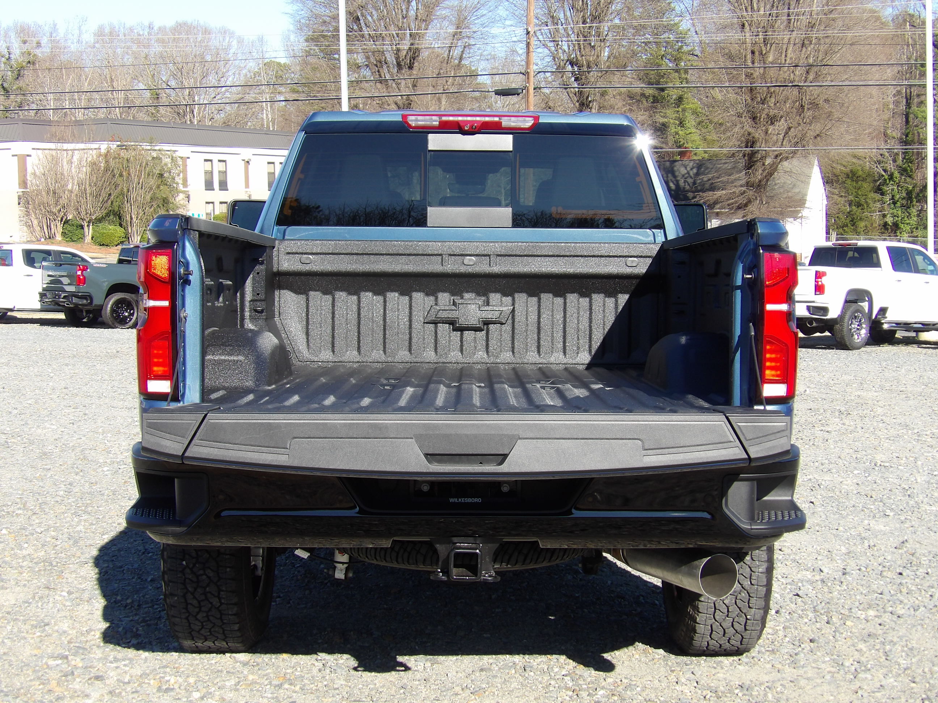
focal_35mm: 53
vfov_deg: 27.5
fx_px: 1436
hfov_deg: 36.2
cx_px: 469
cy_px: 352
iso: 100
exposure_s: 1/342
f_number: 3.9
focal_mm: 9.5
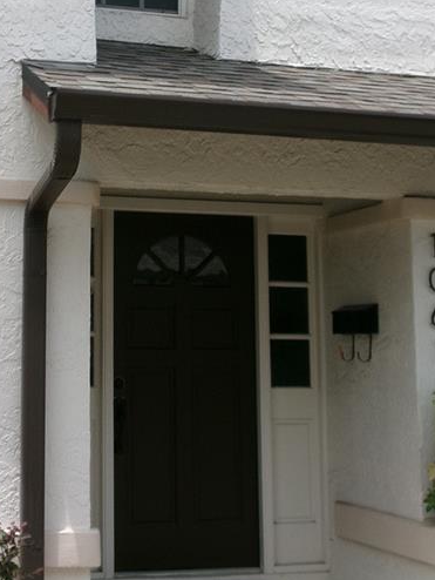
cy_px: 171
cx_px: 83
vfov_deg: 28.3
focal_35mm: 68
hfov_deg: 21.4
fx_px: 1138
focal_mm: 5.1
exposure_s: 1/120
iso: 100
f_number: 10.8
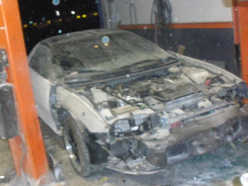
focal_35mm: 46
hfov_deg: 41.2
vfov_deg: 31.5
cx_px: 120
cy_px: 93
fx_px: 330
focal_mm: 6.3
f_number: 3.5
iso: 800
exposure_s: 1/30
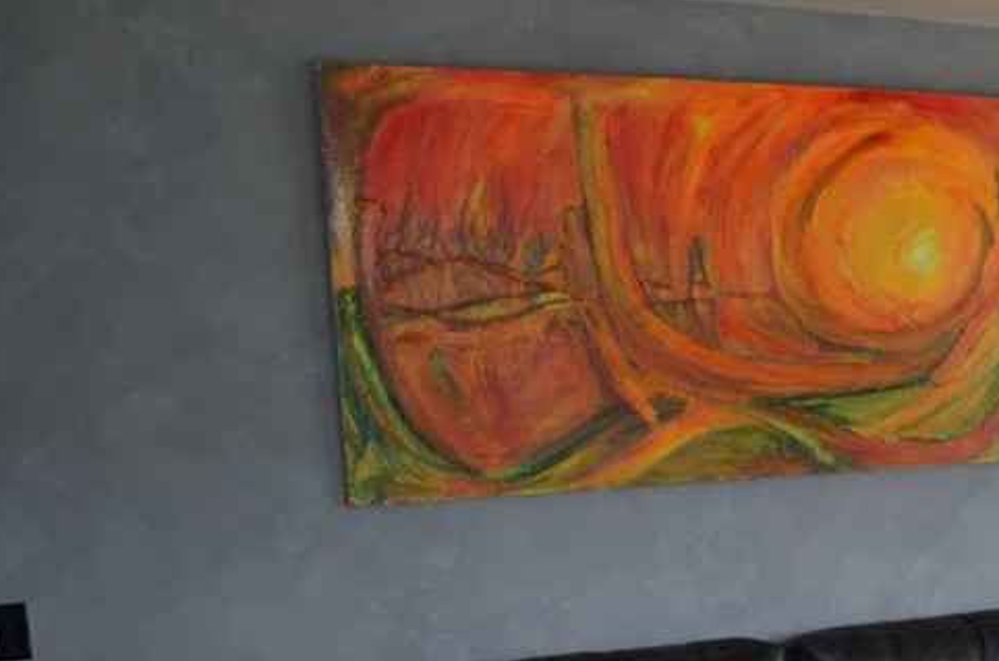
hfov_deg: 30.4
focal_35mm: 61
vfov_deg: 21.3
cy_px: 681
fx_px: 1689
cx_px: 1019
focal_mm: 18
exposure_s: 1/100
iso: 400
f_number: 3.5
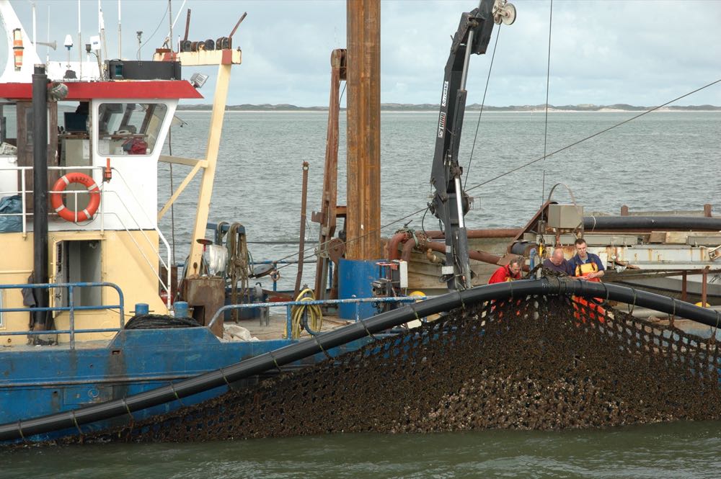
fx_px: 2101
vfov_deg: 13.0
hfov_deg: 19.5
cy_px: 240
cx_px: 360
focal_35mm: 105
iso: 400
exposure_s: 1/400
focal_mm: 70
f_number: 10
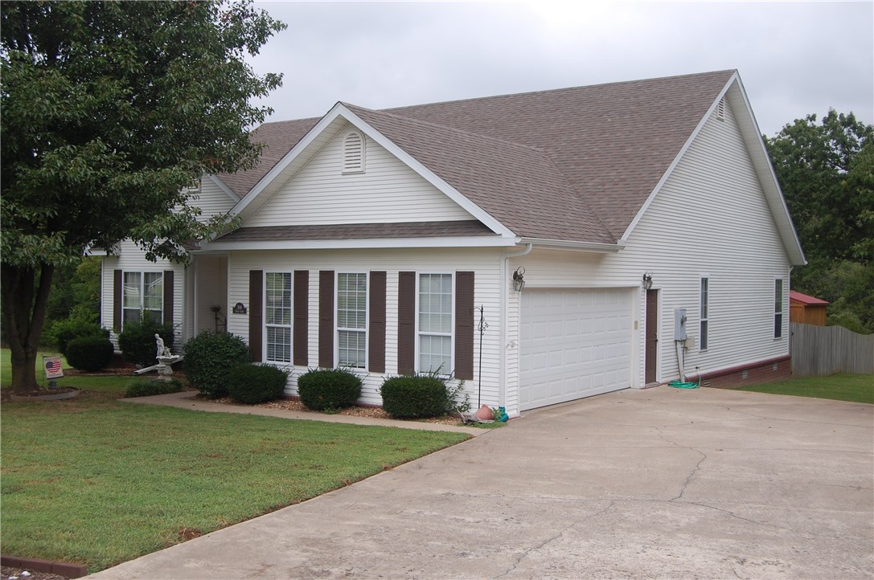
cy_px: 290
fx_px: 946
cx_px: 437
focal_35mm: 39
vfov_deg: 34.1
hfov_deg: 49.6
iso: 200
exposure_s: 1/160
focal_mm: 26
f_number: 6.3
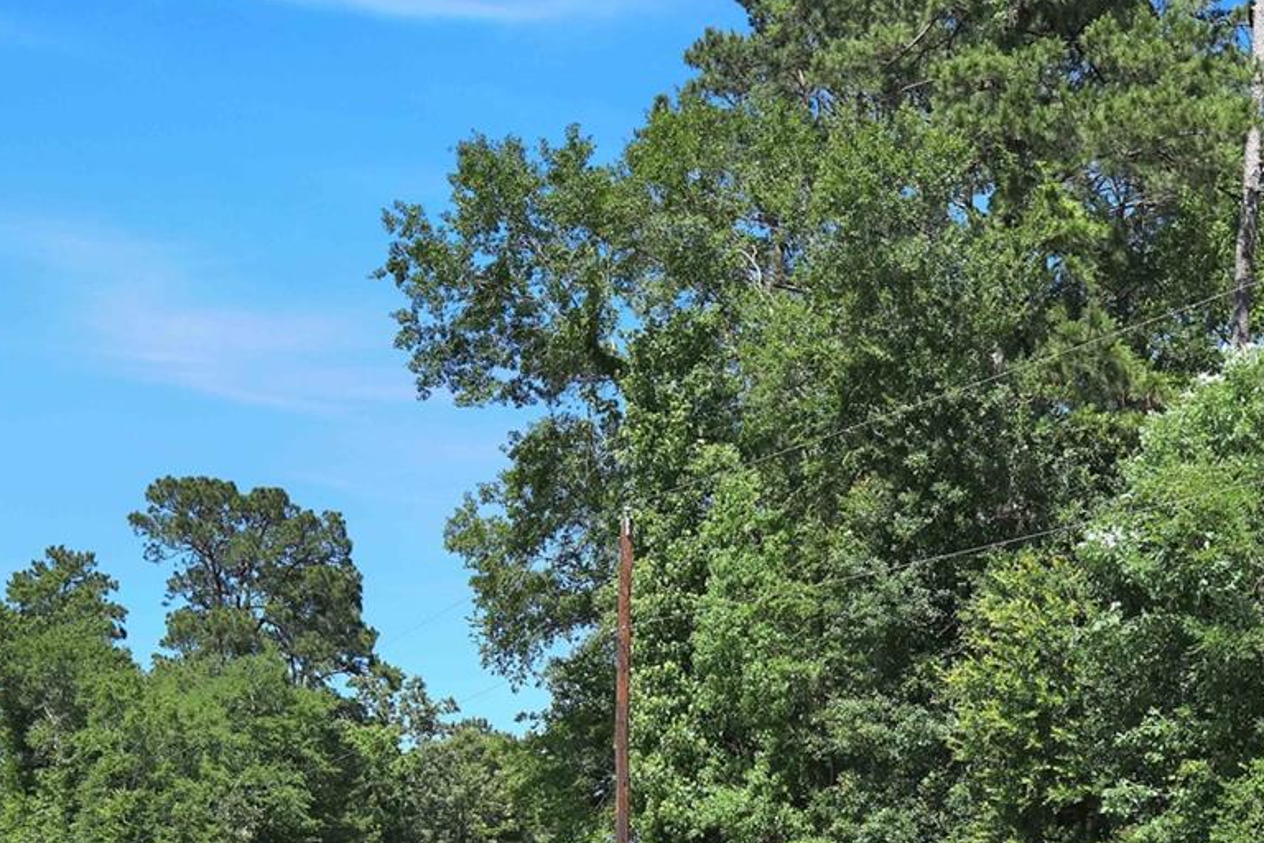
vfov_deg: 20.1
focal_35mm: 64
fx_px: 2247
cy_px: 984
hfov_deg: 31.3
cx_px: 797
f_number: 8
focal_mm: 24
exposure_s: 1/250
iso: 100
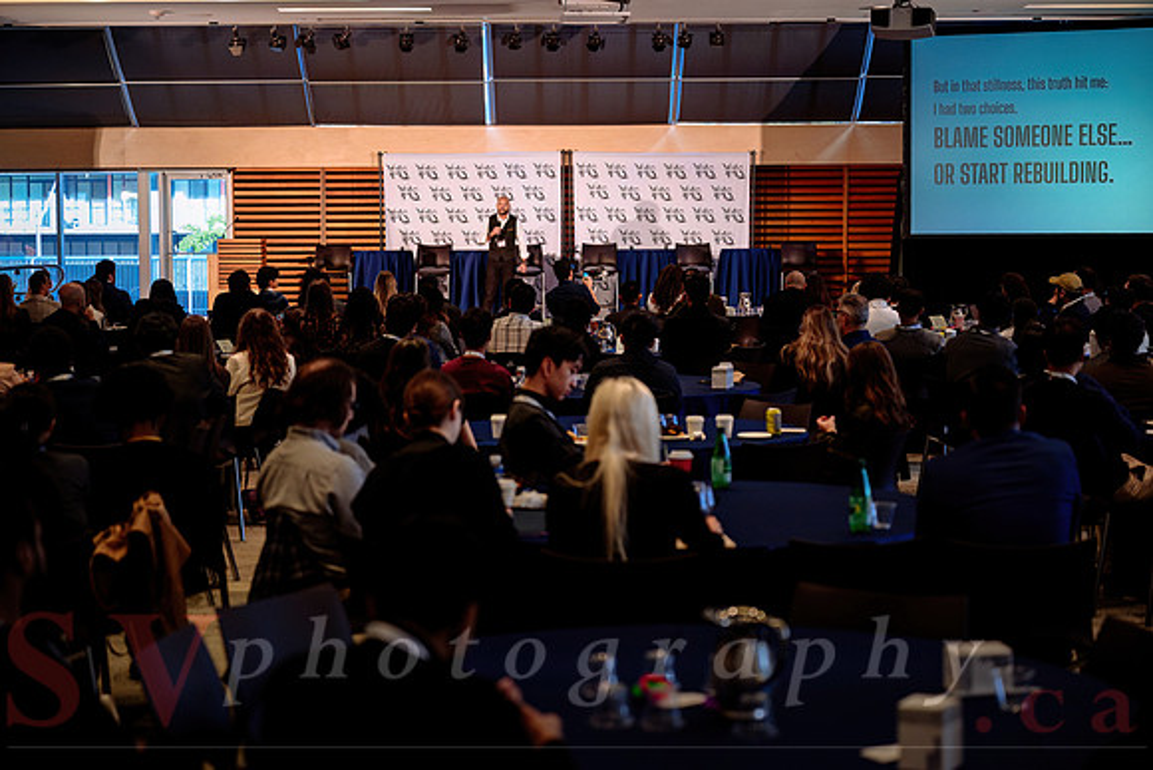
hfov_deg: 28.8
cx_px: 576
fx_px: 2242
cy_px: 385
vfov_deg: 19.5
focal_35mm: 70
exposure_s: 1/200
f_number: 2.8
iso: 800
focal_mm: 70
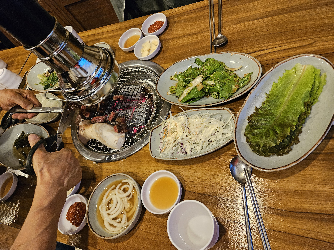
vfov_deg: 58.9
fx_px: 222
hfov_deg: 73.9
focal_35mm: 23
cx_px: 167
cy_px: 125
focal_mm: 5.4
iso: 800
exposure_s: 1/120
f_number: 1.8
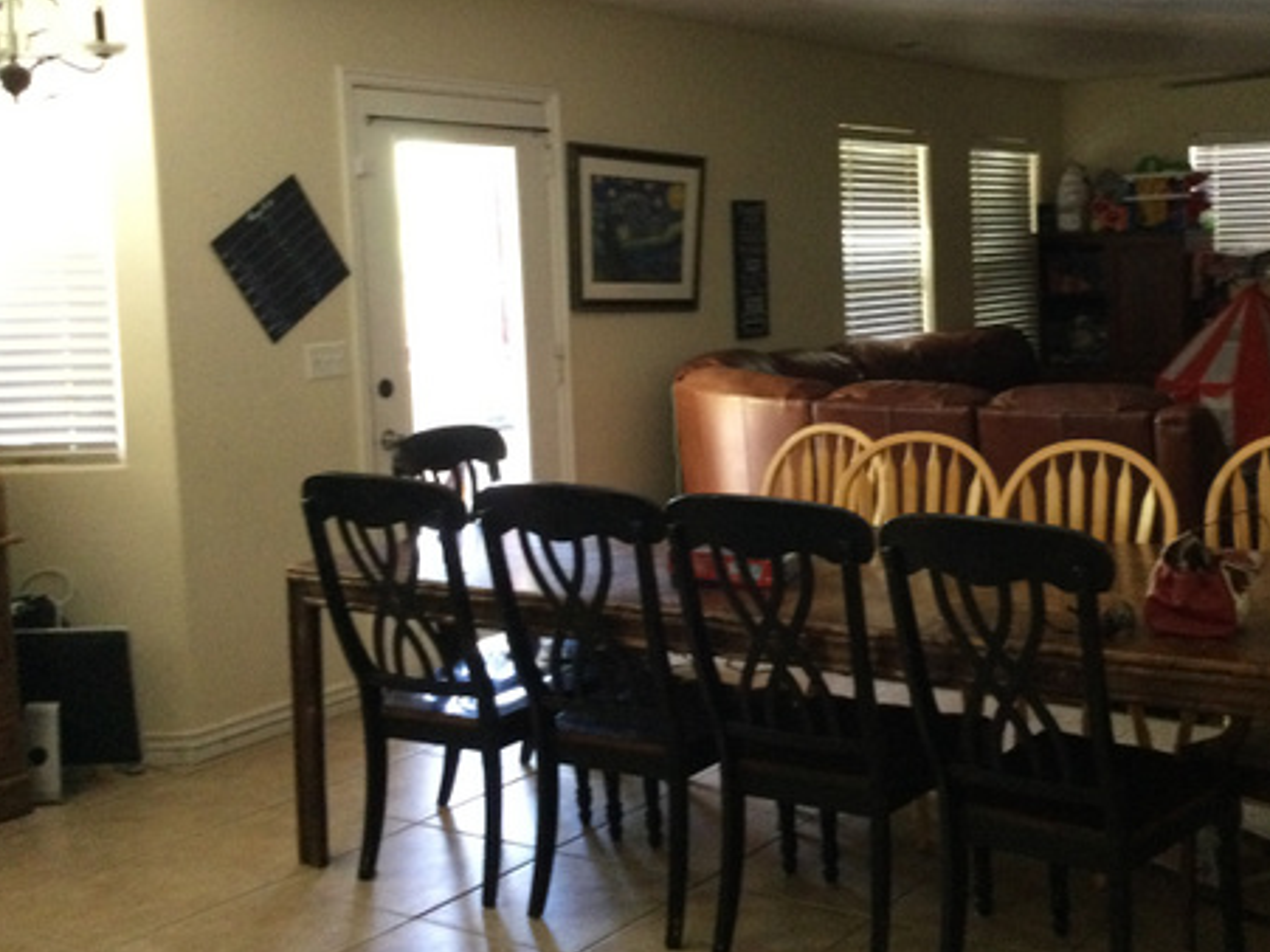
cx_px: 884
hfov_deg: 42.2
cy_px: 375
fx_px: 1614
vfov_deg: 32.7
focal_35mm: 44
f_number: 2.4
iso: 200
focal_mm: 3.3
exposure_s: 1/24
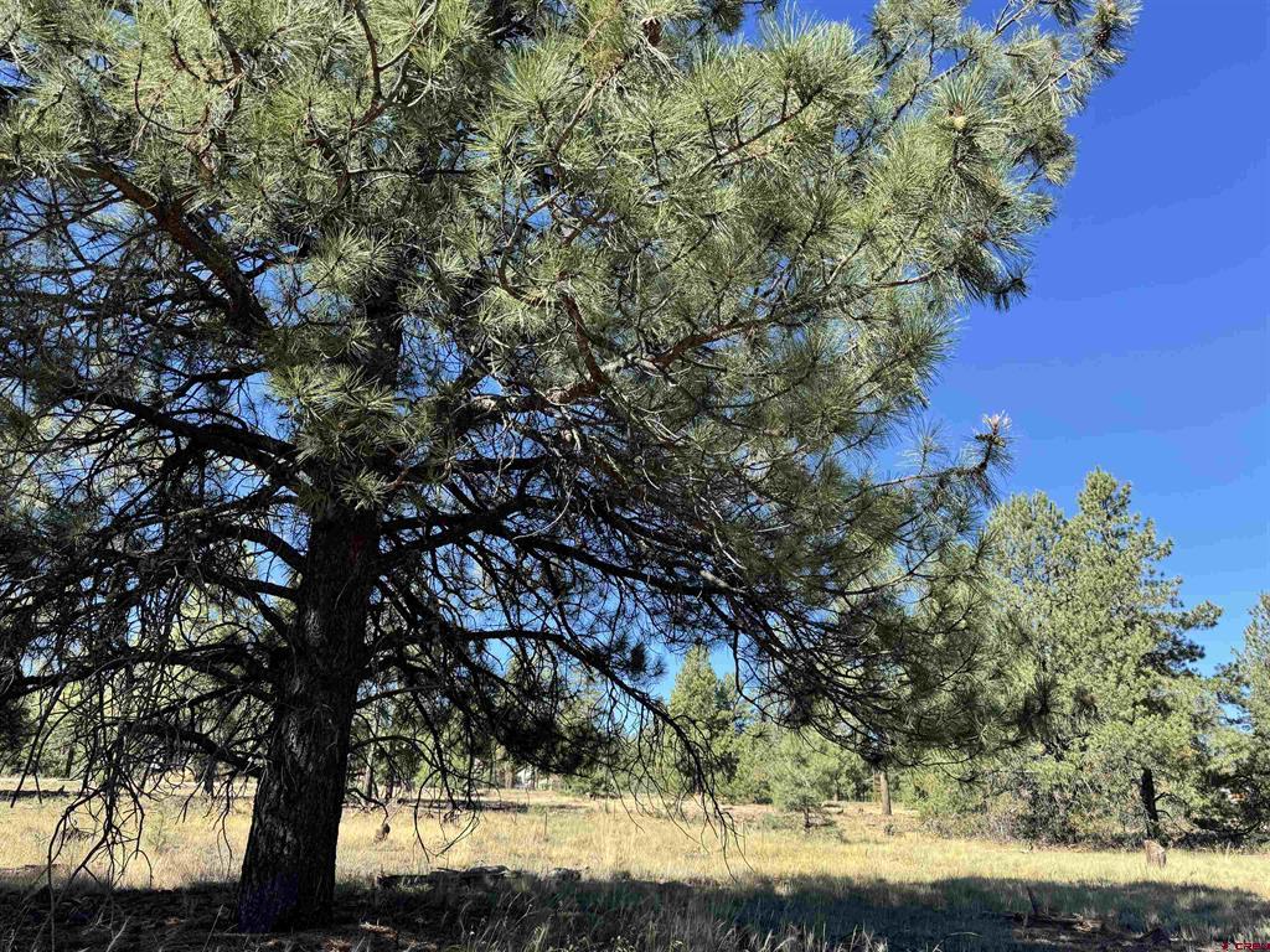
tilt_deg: +21.4
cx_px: 635
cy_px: 476
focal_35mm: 24
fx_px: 881
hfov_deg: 71.6
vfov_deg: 56.8
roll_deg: -2.9
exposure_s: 1/1193
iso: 80
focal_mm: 6.76
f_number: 1.78
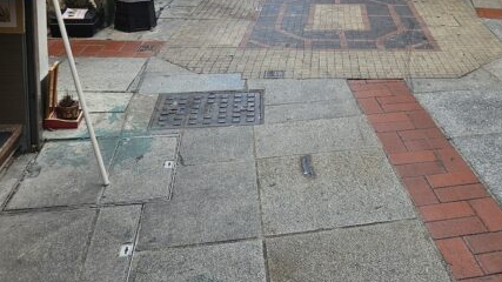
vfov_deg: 23.3
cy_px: -55
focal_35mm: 47
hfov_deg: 42.0
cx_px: 396
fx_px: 626
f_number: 1.8
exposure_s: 1/330
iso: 25
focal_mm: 5.4
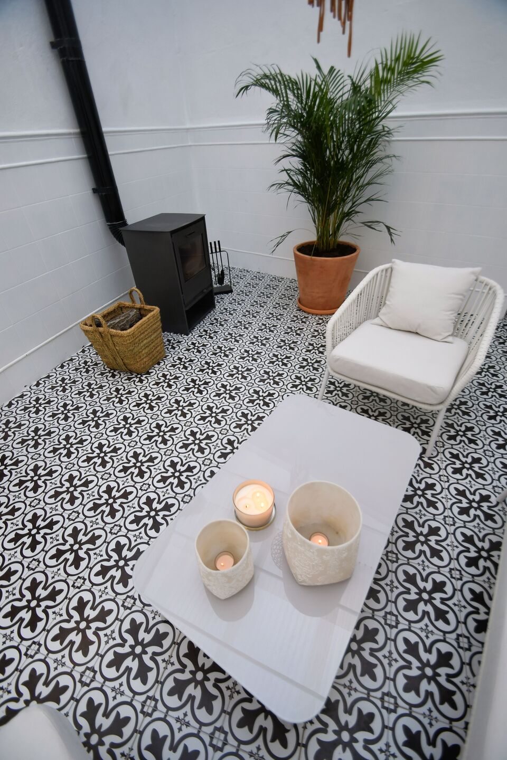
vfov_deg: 100.4
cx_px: 254
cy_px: 380
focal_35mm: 15
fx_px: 317
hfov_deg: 77.3
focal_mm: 10
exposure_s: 1/200
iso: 250
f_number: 4.5
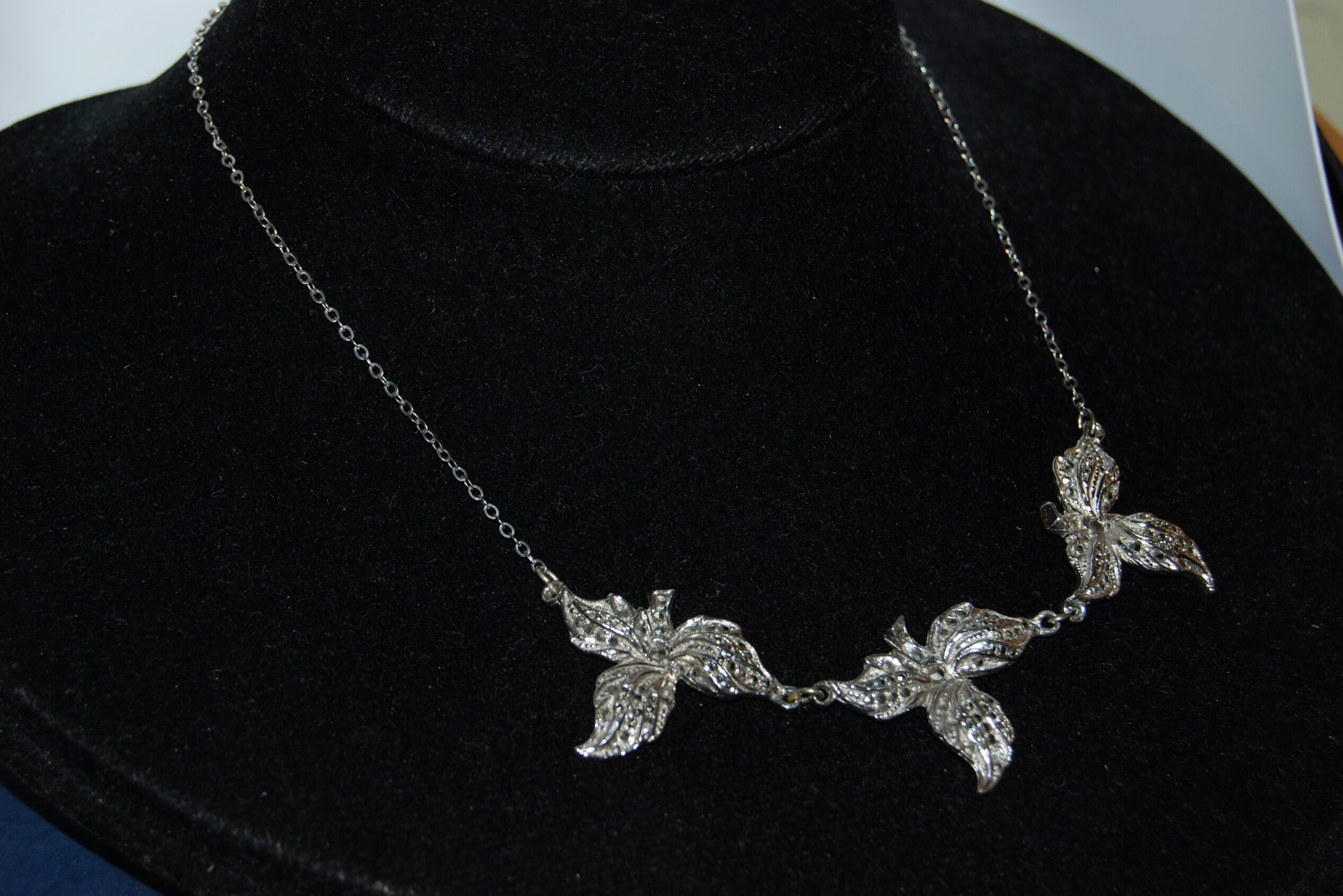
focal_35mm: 84
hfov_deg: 24.3
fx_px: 3115
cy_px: 441
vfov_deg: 16.4
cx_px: 670
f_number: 5.6
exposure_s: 1/60
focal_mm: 55
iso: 200
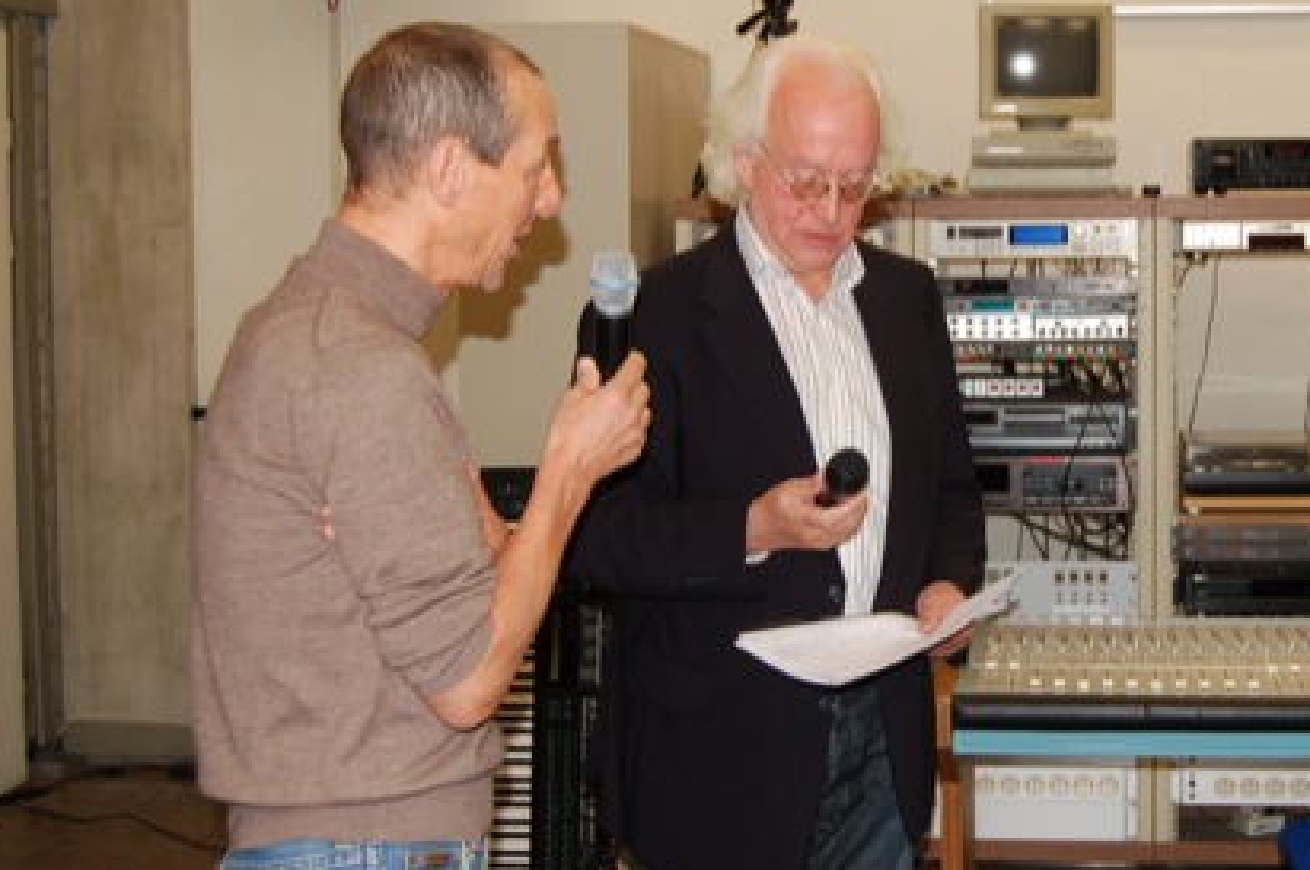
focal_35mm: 56
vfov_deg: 24.0
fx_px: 2035
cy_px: 285
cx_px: 947
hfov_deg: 35.1
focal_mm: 24
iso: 400
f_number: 4
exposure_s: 1/60
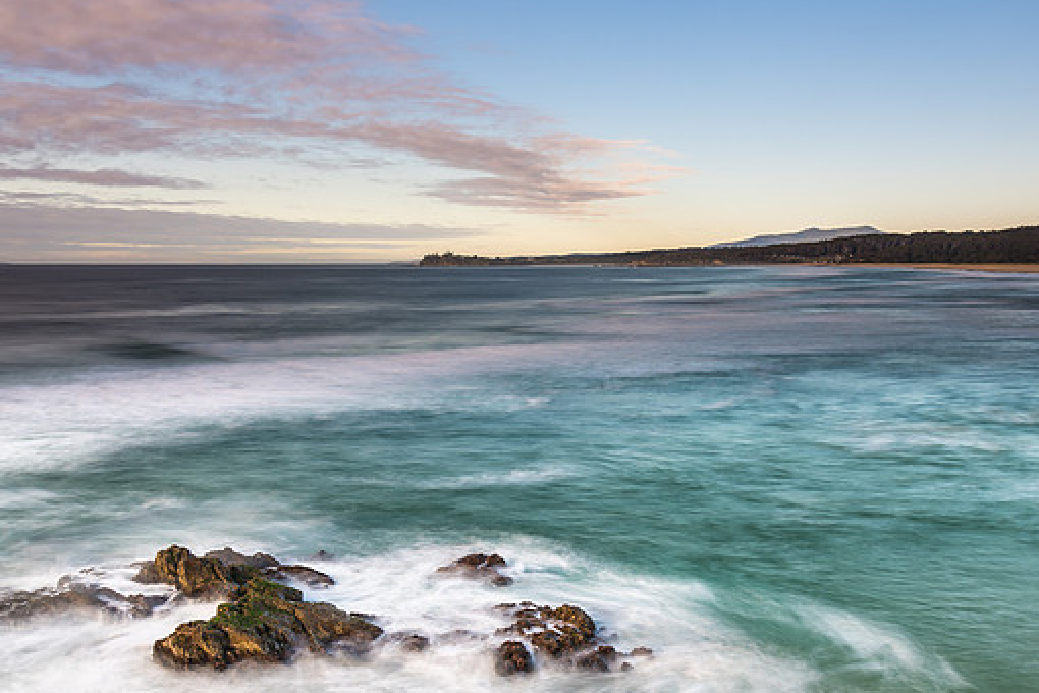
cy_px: 451
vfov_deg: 36.6
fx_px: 1039
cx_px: 594
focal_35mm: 36
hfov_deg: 52.9
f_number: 8
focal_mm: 24
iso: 40
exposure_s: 6
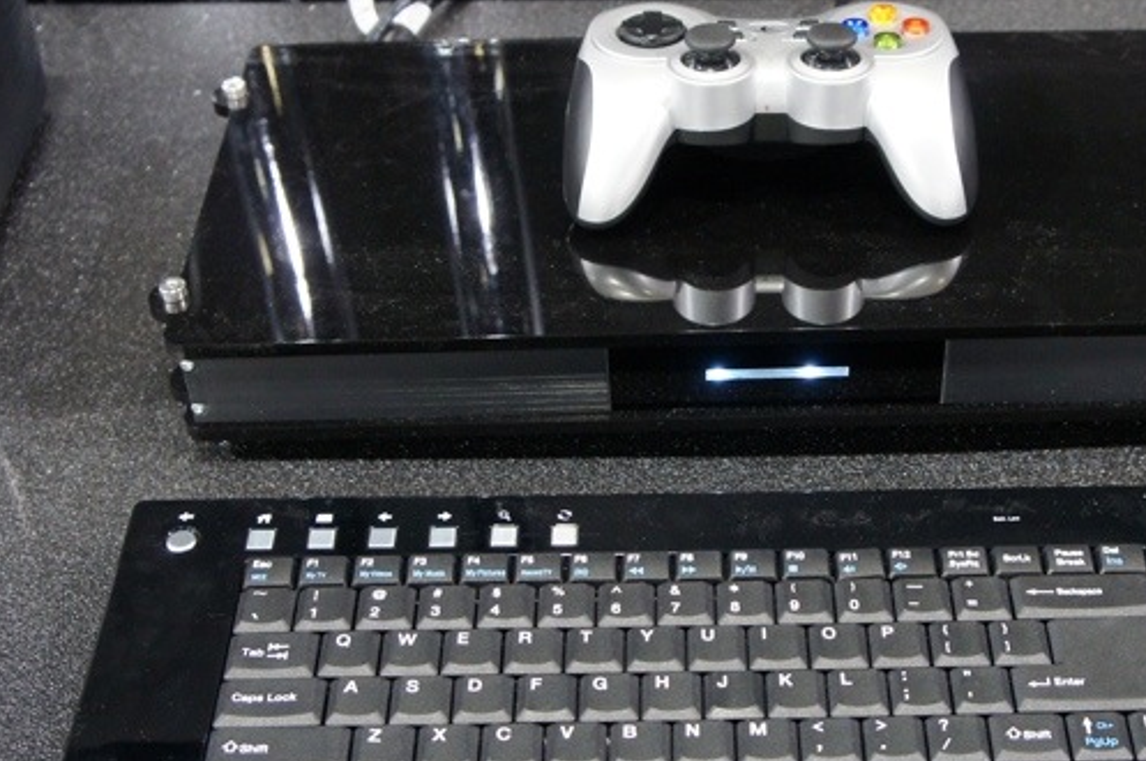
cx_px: 747
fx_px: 1844
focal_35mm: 58
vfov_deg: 23.3
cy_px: 424
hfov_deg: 34.3
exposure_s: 1/40
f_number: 4.5
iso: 1600
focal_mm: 24
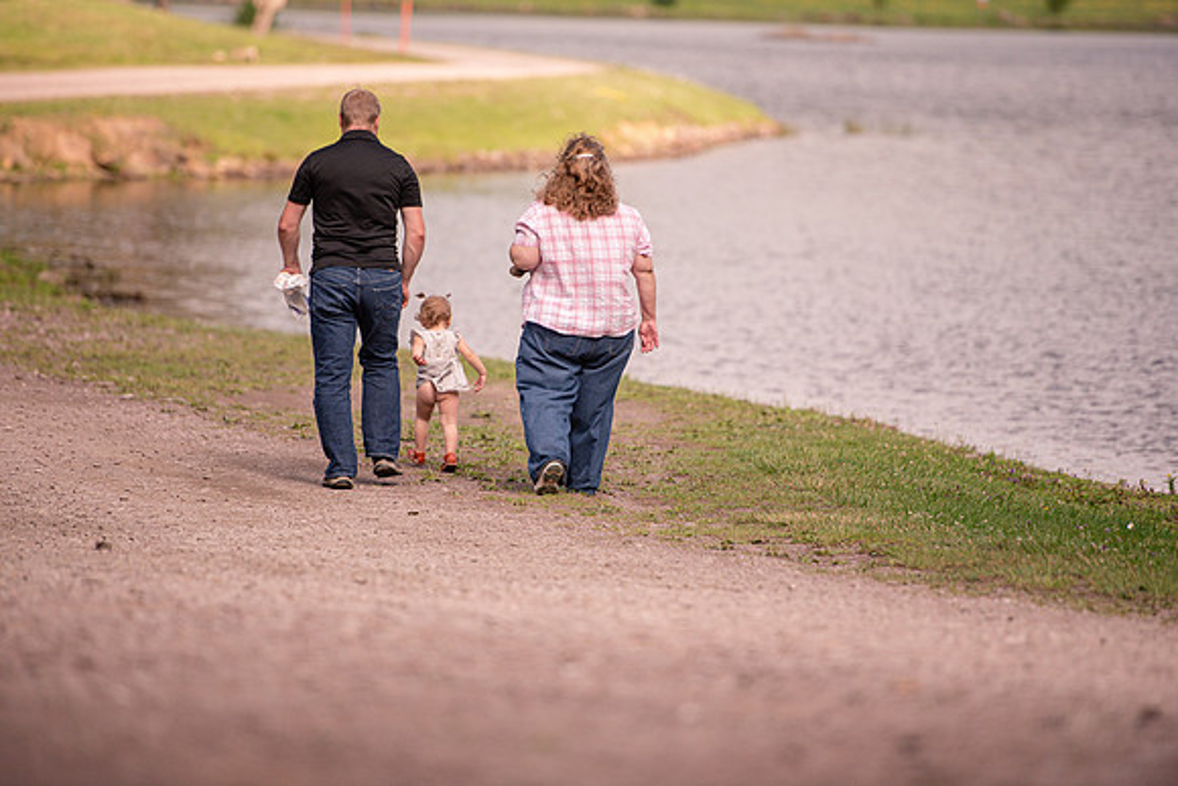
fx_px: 6546
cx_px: 589
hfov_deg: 10.3
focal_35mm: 200
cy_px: 393
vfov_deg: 6.9
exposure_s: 1/4000
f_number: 3.2
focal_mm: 200
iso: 400
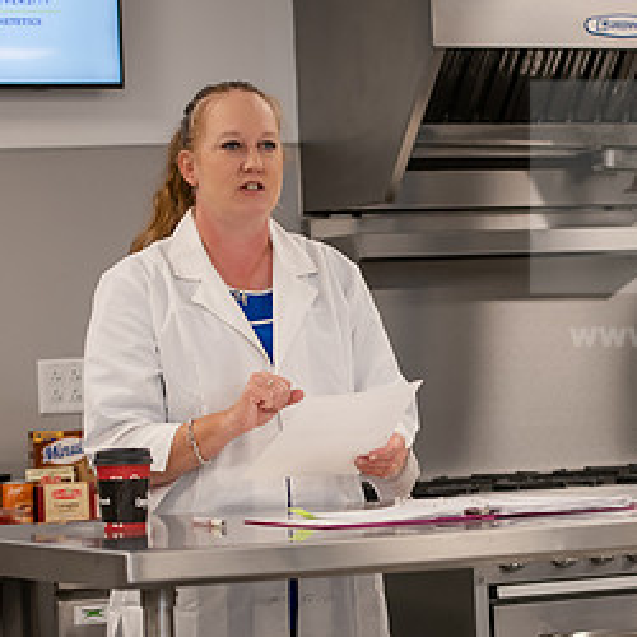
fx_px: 3206
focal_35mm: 154
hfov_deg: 11.3
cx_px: 454
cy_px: 389
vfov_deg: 11.3
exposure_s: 1/200
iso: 640
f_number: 3.2
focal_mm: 78
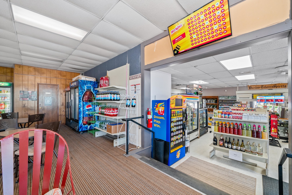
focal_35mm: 13
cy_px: 98
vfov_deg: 85.4
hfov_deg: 108.3
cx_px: 146
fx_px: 105
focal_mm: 13
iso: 1250
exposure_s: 1/8
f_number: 11
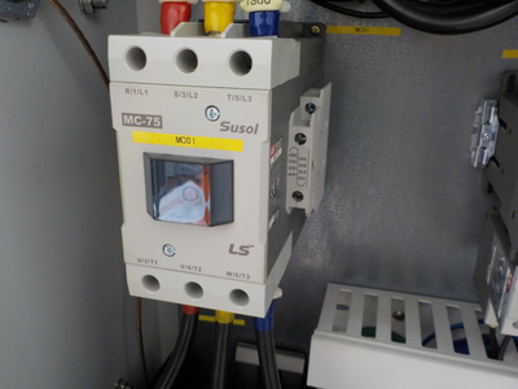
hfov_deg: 60.0
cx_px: 259
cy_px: 194
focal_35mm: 30
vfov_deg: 46.8
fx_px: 449
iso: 400
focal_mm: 4.1
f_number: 3.3
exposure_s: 1/13
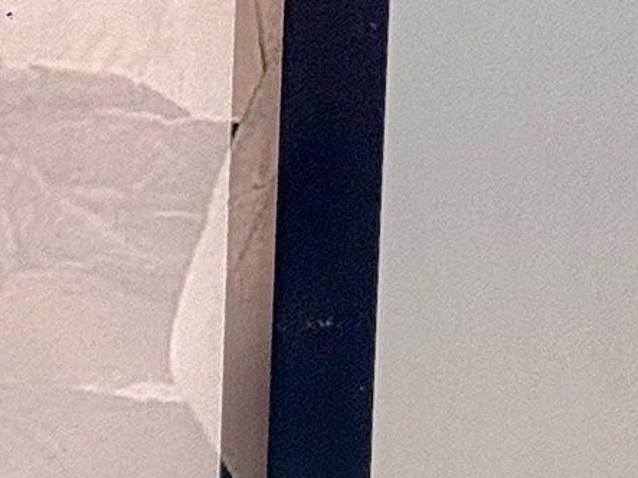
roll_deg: +1.5
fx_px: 5454
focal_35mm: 296
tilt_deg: -20.9
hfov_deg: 6.4
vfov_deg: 4.9
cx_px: -753
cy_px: 923
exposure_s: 1/50
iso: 100
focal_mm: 6.76
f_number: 1.78
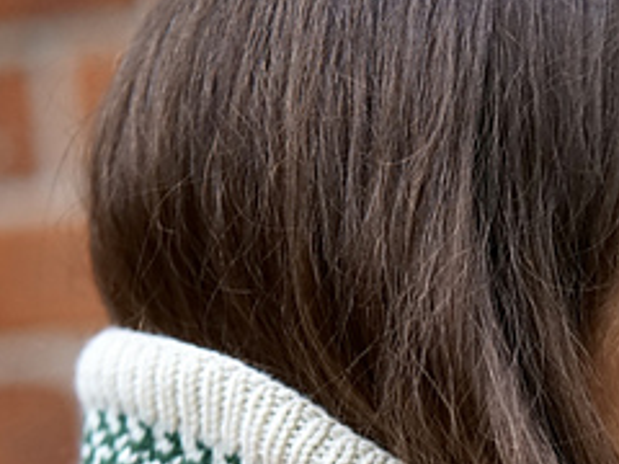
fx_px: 3898
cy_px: 570
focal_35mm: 218
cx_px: 507
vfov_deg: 6.8
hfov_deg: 9.1
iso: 2000
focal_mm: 85
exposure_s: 1/160
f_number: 2.8
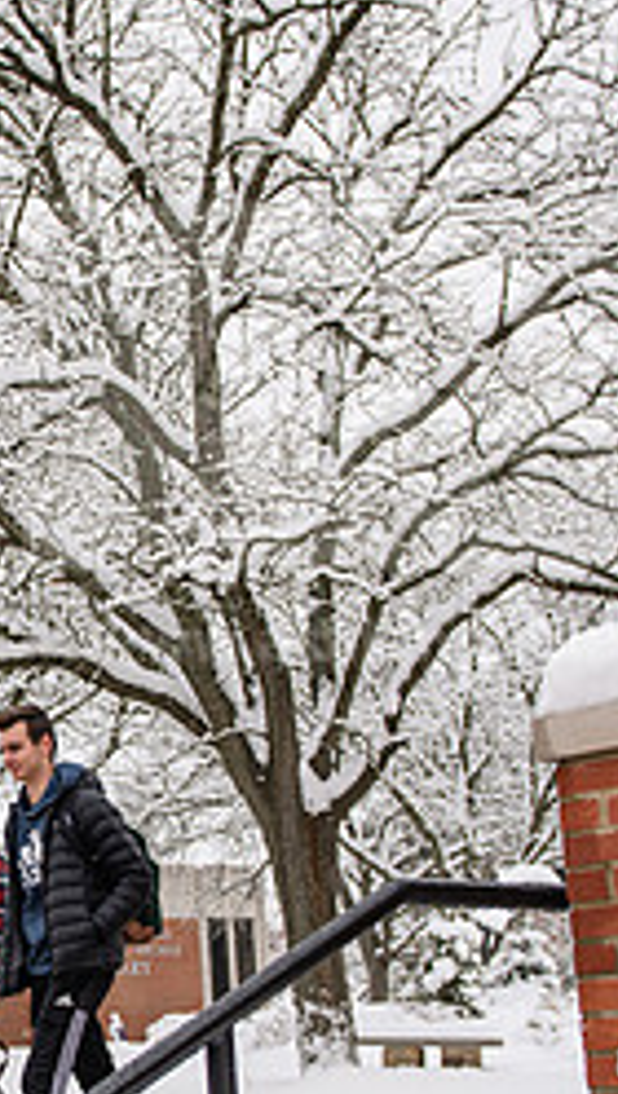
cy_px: 734
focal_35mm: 71
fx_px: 2063
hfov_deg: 16.4
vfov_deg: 29.5
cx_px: -110
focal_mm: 29
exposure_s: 1/640
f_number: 3.5
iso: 125
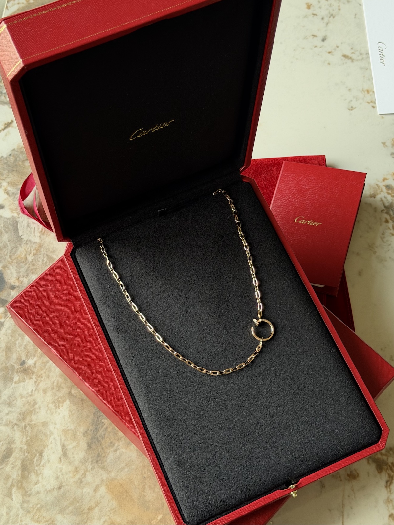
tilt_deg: -64.8
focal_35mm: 48
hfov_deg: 30.3
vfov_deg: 39.7
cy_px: 262
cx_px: 197
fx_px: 728
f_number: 1.78
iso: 200
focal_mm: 6.76
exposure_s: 1/62
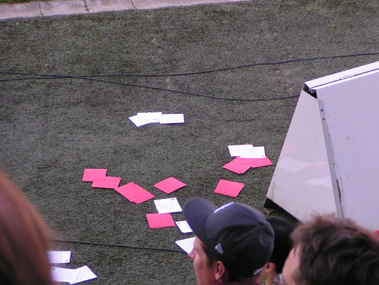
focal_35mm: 164
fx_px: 1796
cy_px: 142
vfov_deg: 9.1
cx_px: 190
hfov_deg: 12.0
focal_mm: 25.1
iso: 50
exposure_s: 1/200
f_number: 3.5
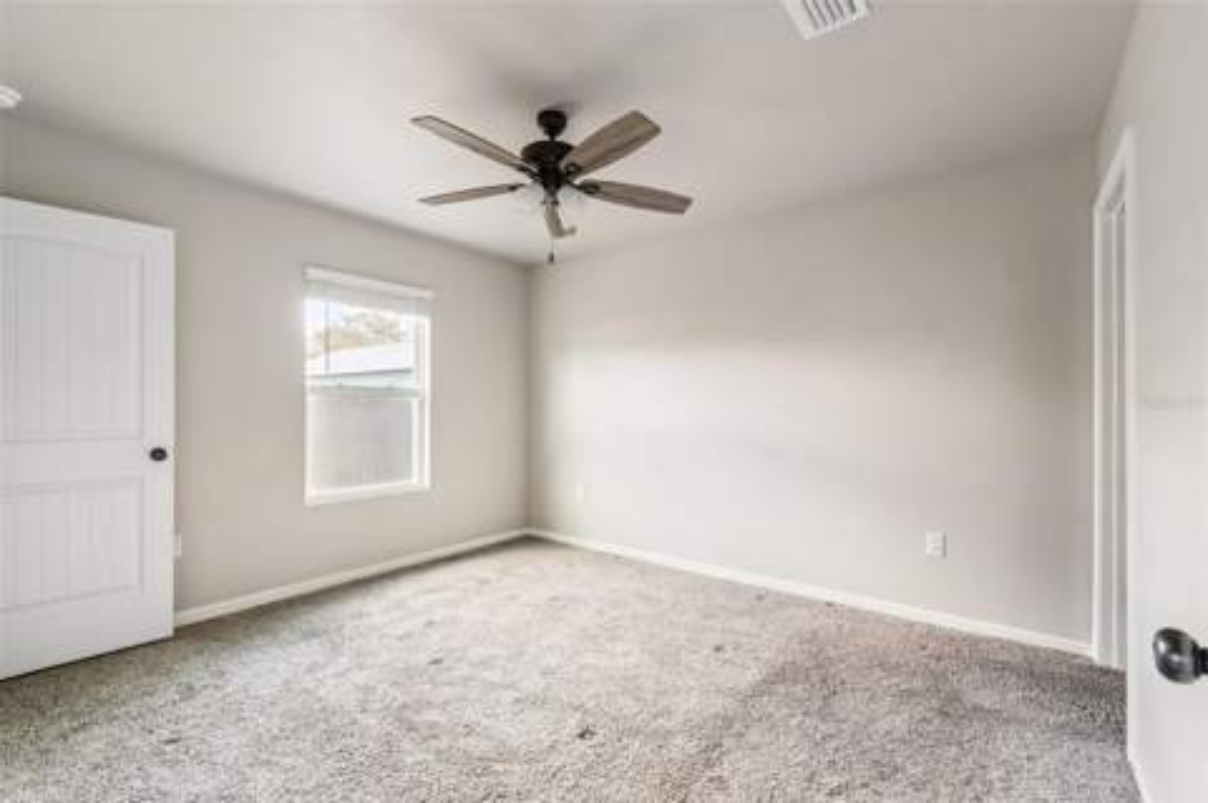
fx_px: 503
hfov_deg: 100.4
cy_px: 402
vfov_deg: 77.2
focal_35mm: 15
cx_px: 604
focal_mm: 10
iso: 200
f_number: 8
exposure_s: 1/1.67
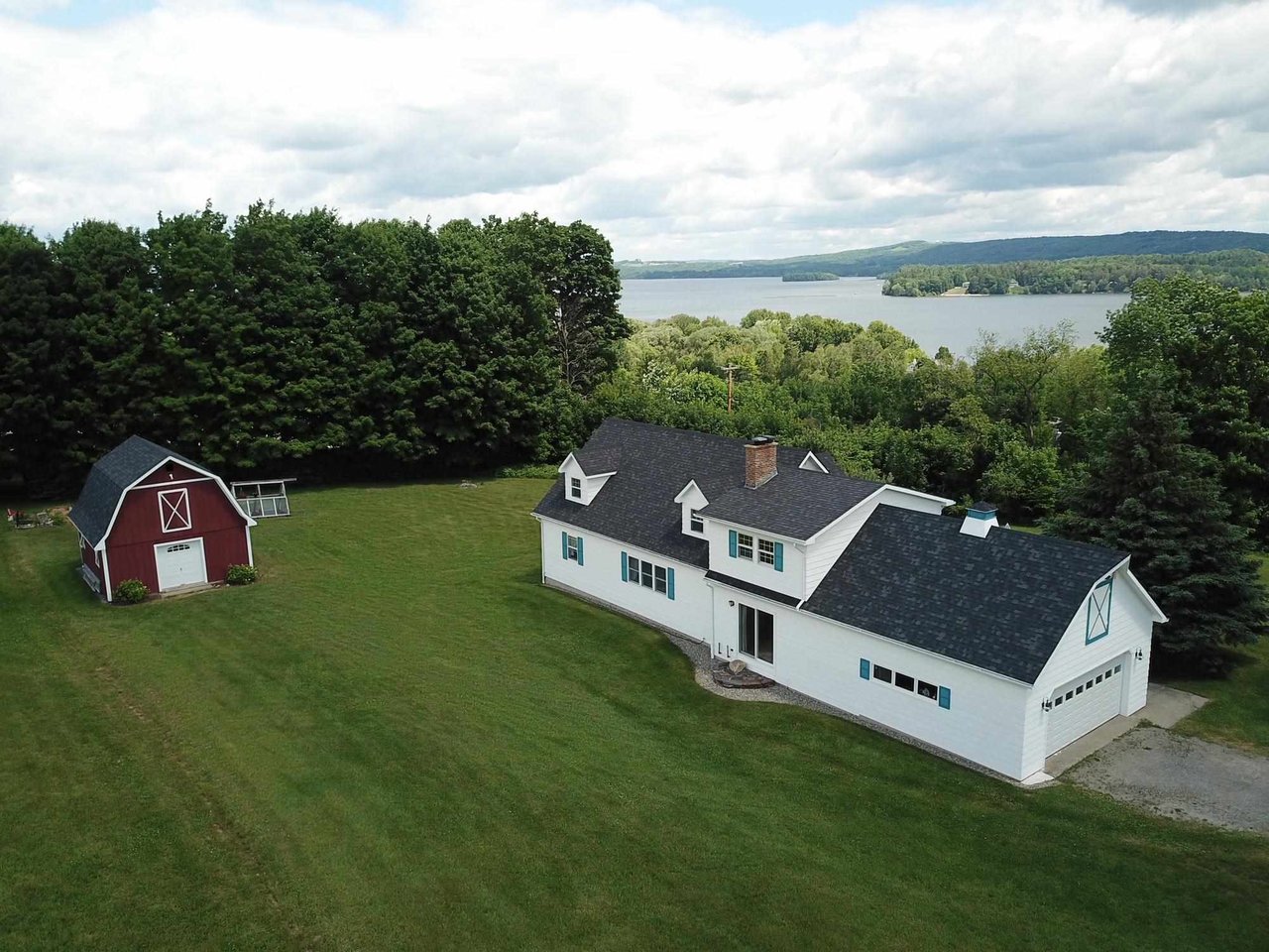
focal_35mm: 26
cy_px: 476
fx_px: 953
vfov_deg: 53.1
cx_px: 634
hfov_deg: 67.3
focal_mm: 4.73
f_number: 2.2
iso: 100
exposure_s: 1/858
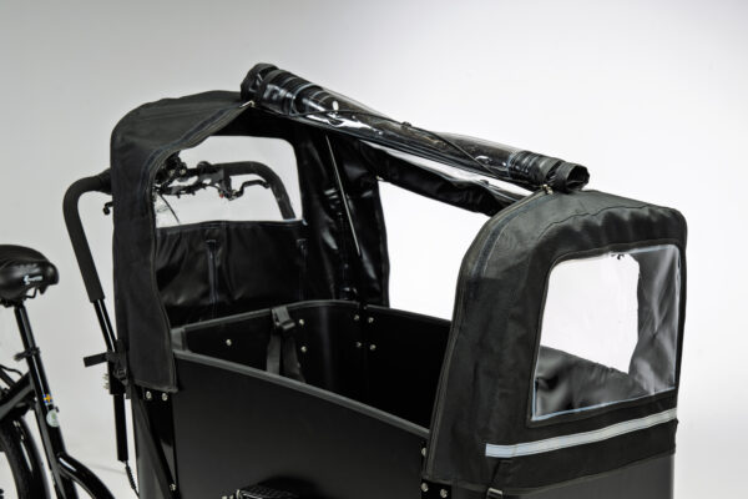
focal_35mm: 82
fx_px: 1704
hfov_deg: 24.8
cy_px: 250
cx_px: 374
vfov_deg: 16.7
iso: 50
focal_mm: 82
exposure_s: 1/200
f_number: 9
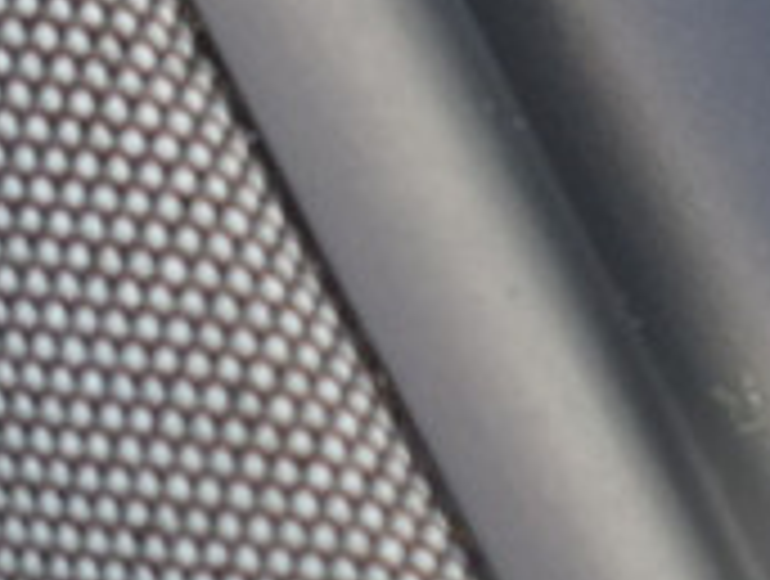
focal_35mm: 471
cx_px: 1684
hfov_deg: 4.1
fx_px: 10499
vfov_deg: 3.2
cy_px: 429
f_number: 4.8
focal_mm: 40
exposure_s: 1/60
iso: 450
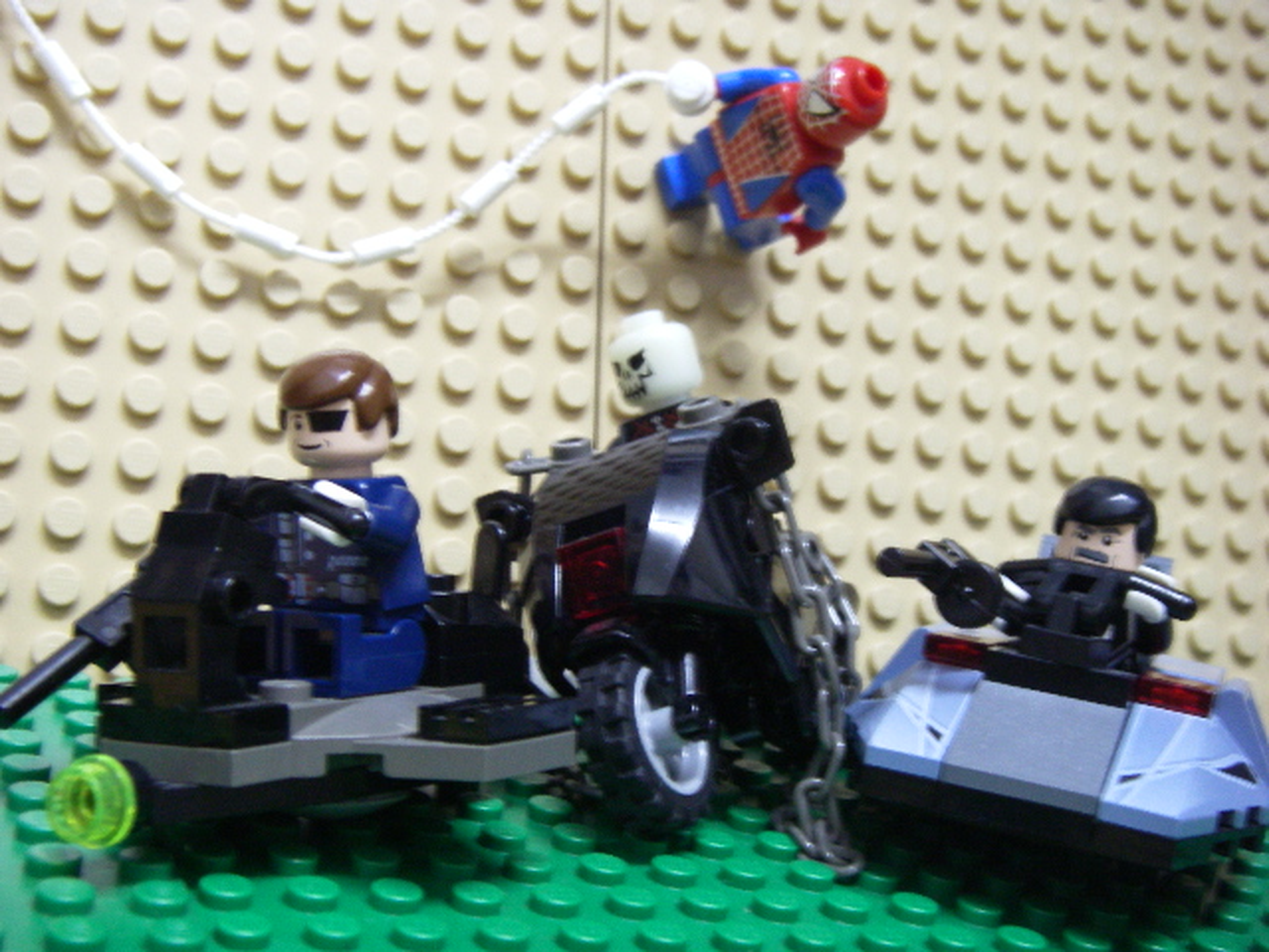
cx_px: 634
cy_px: 476
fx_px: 2016
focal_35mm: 55
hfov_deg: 34.9
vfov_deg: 26.6
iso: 250
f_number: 3.6
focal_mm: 9.2
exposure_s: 1/4
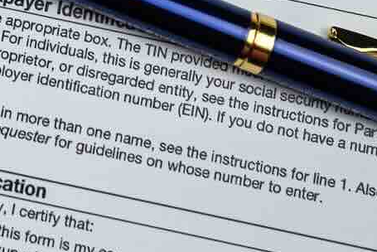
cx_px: -147
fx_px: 1708
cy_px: -308
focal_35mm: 163
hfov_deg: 12.1
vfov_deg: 7.9
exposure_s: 1/200
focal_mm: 35
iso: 250
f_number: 6.3
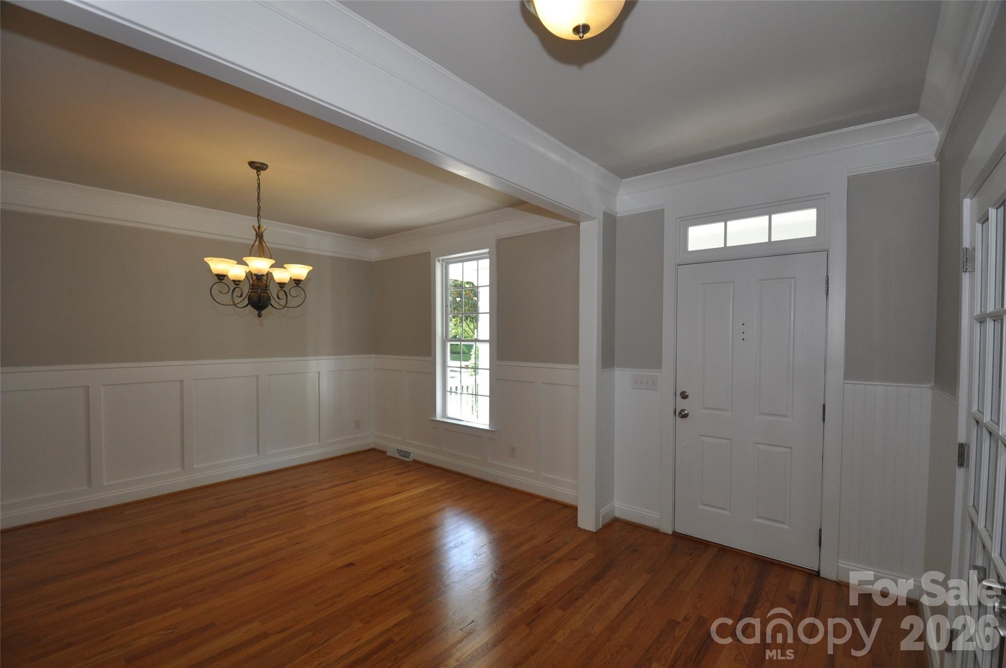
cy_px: 334
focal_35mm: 15
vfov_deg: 77.2
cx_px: 503
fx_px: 419
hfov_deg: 100.5
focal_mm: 10
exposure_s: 1/100
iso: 400
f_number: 5
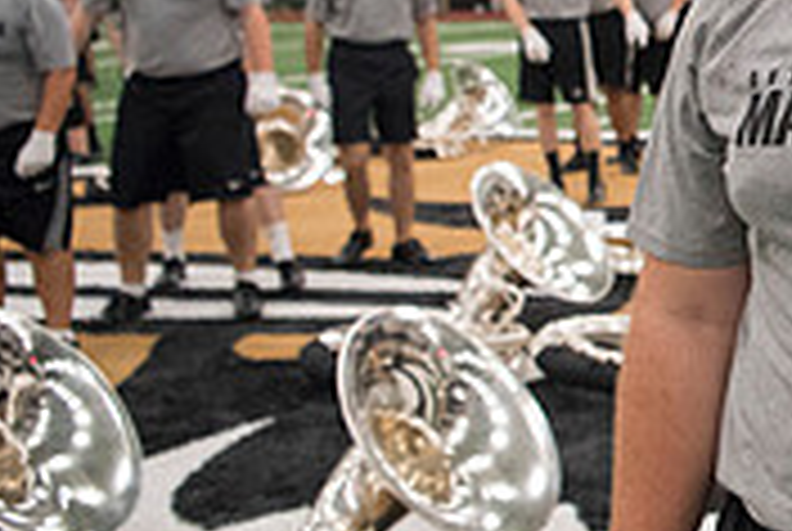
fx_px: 1741
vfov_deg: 17.1
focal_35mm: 79
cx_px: 1251
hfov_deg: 20.9
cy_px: 65
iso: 3200
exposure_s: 1/320
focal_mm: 24
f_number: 3.2
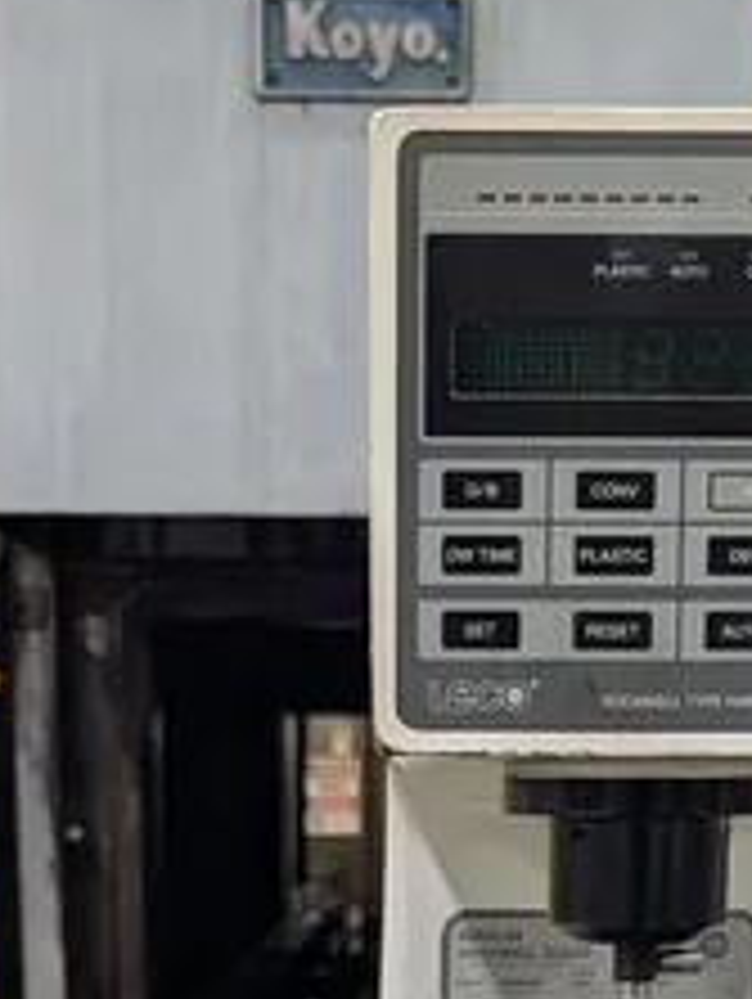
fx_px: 2342
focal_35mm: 81
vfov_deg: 21.9
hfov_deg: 18.2
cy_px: 1260
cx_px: 421
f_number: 1.68
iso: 536
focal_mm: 6.9
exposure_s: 1/120
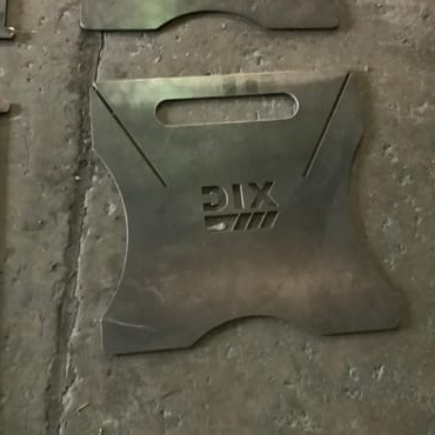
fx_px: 526
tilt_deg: -75.5
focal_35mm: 37
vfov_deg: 44.9
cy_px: 218
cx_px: 203
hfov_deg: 44.9
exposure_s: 1/17
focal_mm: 3.3
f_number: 2.4
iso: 800
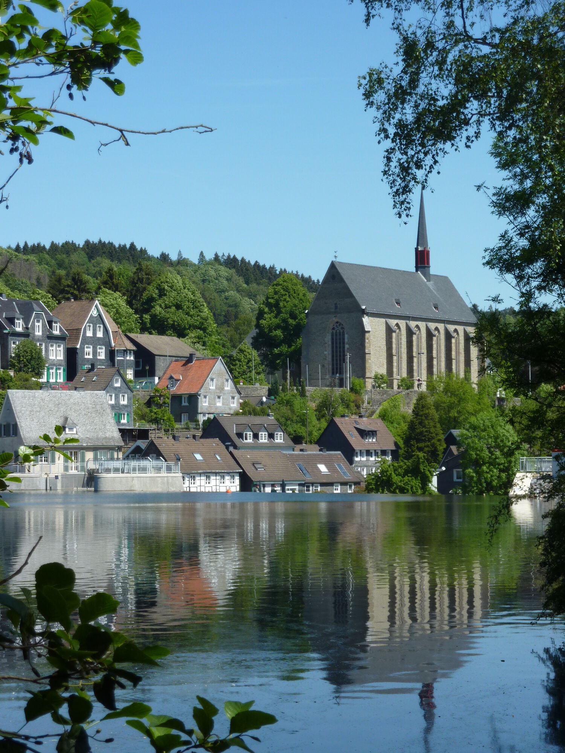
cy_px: 376
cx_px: 282
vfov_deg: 21.8
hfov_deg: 16.4
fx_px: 1959
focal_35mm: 90
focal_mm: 14.7
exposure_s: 1/500
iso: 80
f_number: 4.3
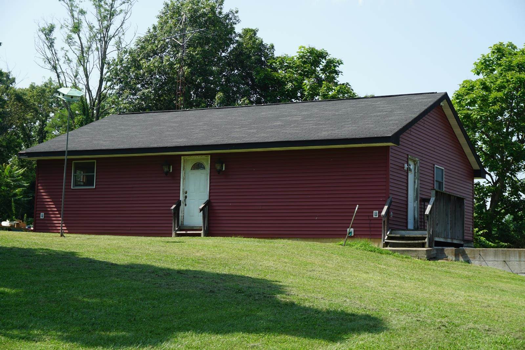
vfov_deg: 22.1
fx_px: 897
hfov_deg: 32.6
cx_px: 262
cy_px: 175
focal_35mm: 62
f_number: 9
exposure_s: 1/125
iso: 100
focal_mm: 41
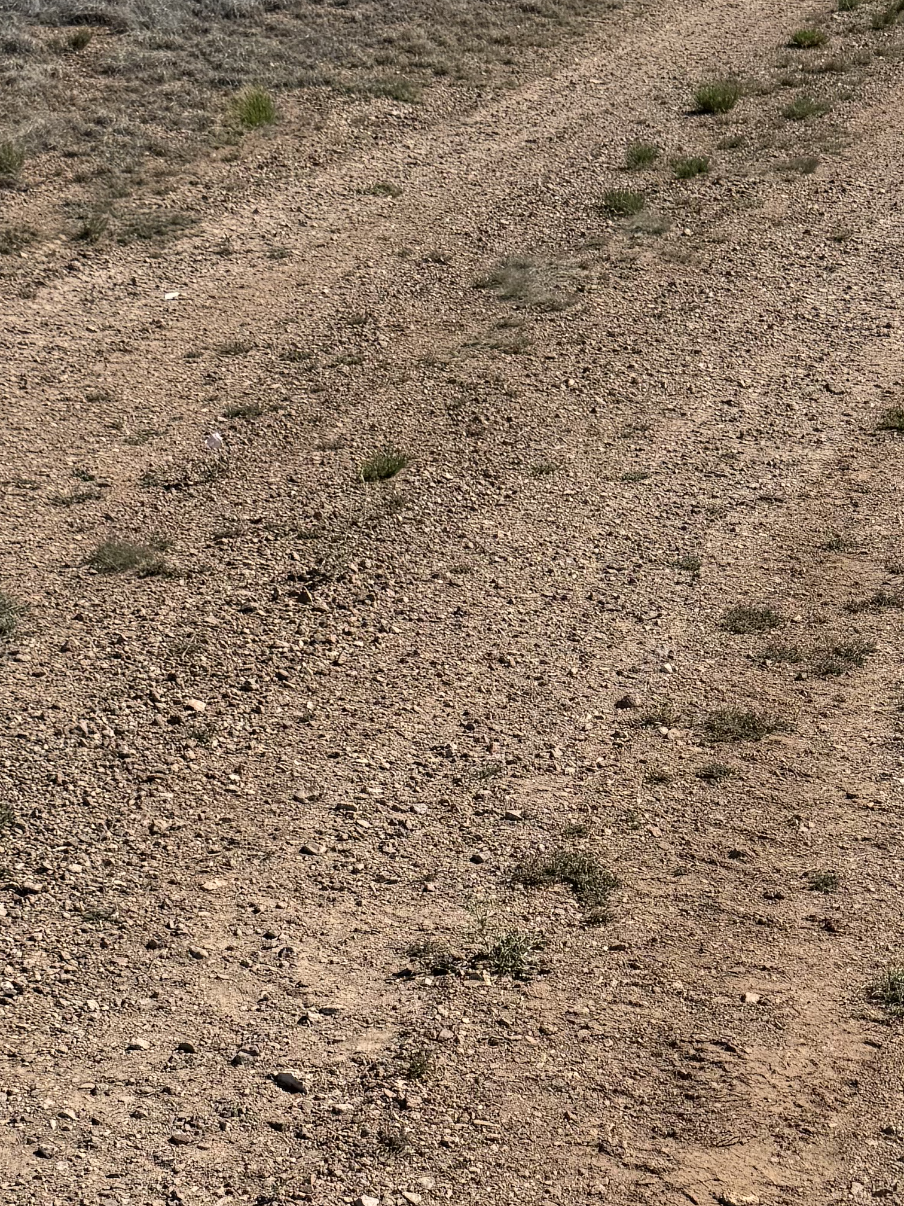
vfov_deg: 28.5
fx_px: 2368
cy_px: 739
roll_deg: +2.4
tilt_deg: -21.8
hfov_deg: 21.5
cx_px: 624
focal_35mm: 68
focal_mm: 6.76
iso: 80
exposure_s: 1/7092
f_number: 1.78
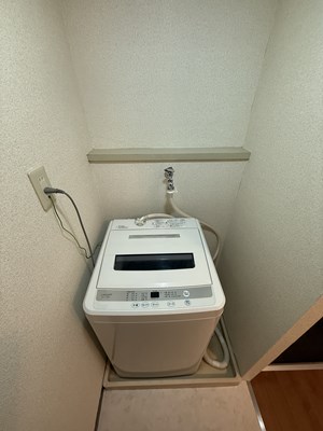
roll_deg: +0.8
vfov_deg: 102.1
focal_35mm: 14
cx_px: 162
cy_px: 216
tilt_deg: -33.0
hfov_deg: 85.7
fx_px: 174
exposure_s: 1/50
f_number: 2.2
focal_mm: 2.22
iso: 250
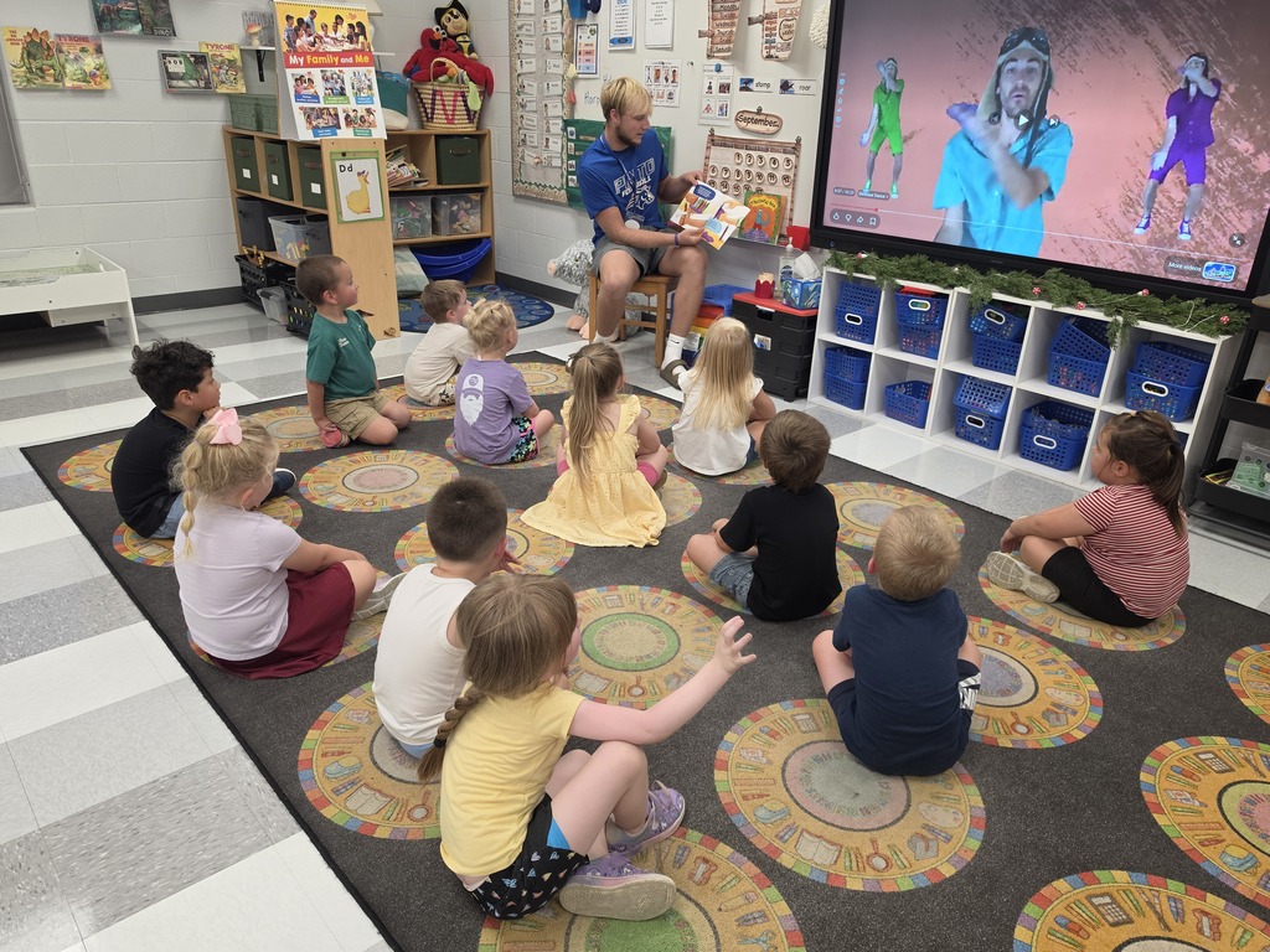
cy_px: 476
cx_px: 635
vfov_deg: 58.9
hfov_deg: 73.9
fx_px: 844
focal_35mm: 23
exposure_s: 1/120
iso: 125
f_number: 1.4
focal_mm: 6.5
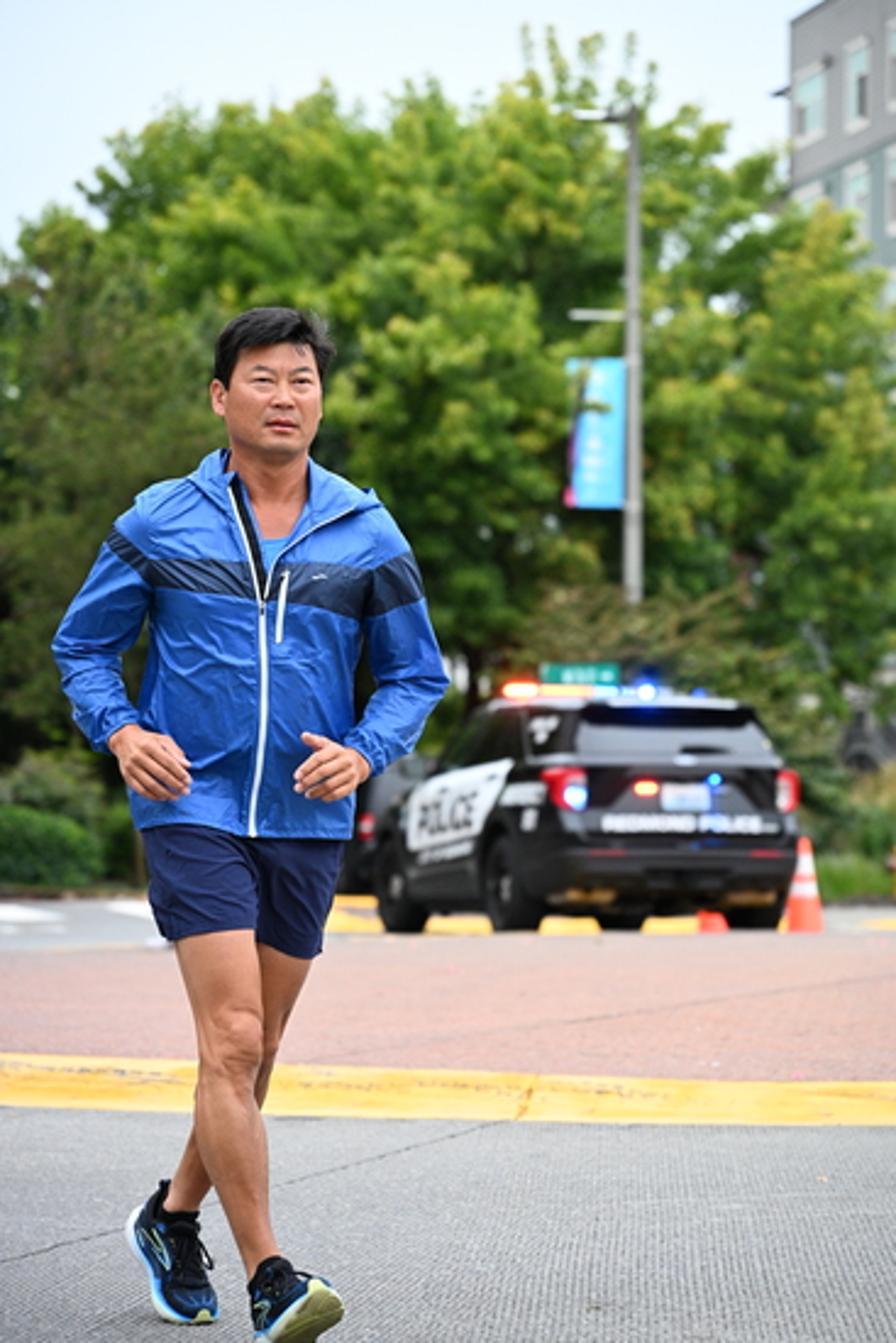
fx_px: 3917
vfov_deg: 19.5
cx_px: 448
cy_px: 672
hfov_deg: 13.0
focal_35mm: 105
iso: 1600
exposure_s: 1/640
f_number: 4
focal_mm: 105
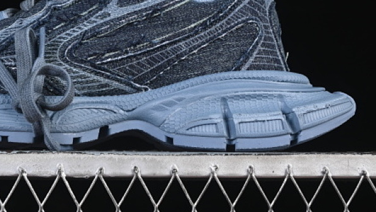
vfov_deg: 8.5
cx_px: 109
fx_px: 1415
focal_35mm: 142
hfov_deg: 15.1
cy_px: 12
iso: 160
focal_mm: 50
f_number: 7.1
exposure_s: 1/60
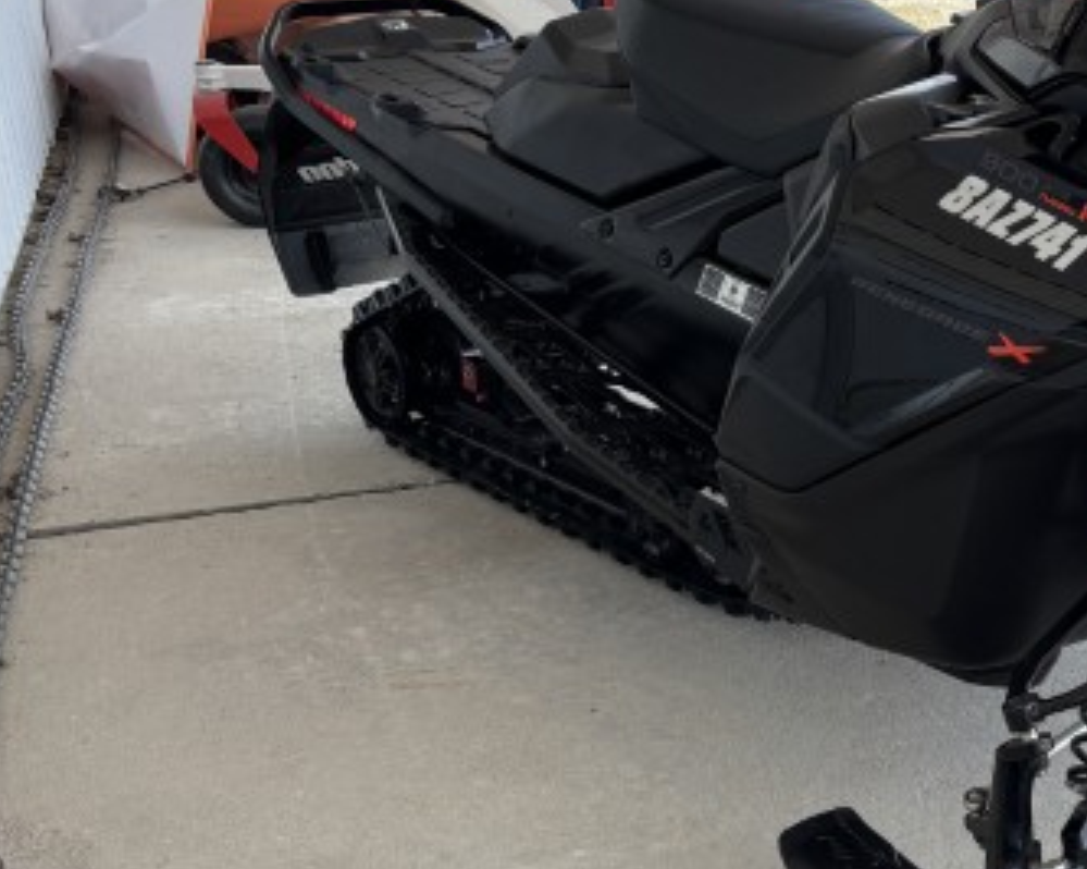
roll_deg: -0.5
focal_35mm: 61
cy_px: 467
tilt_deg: -20.8
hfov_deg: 28.6
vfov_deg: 25.0
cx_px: 1139
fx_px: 1961
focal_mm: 5.96
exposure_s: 1/961
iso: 50
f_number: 1.6
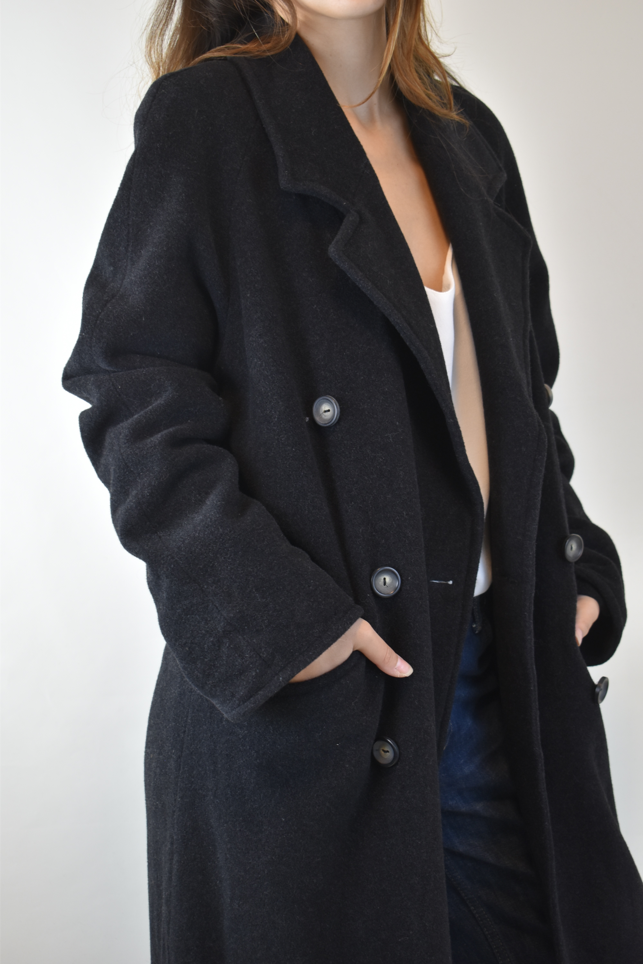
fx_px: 1527
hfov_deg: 23.8
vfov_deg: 35.1
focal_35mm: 57
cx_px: 322
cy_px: 482
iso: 450
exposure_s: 1/60
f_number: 4.8
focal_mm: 38
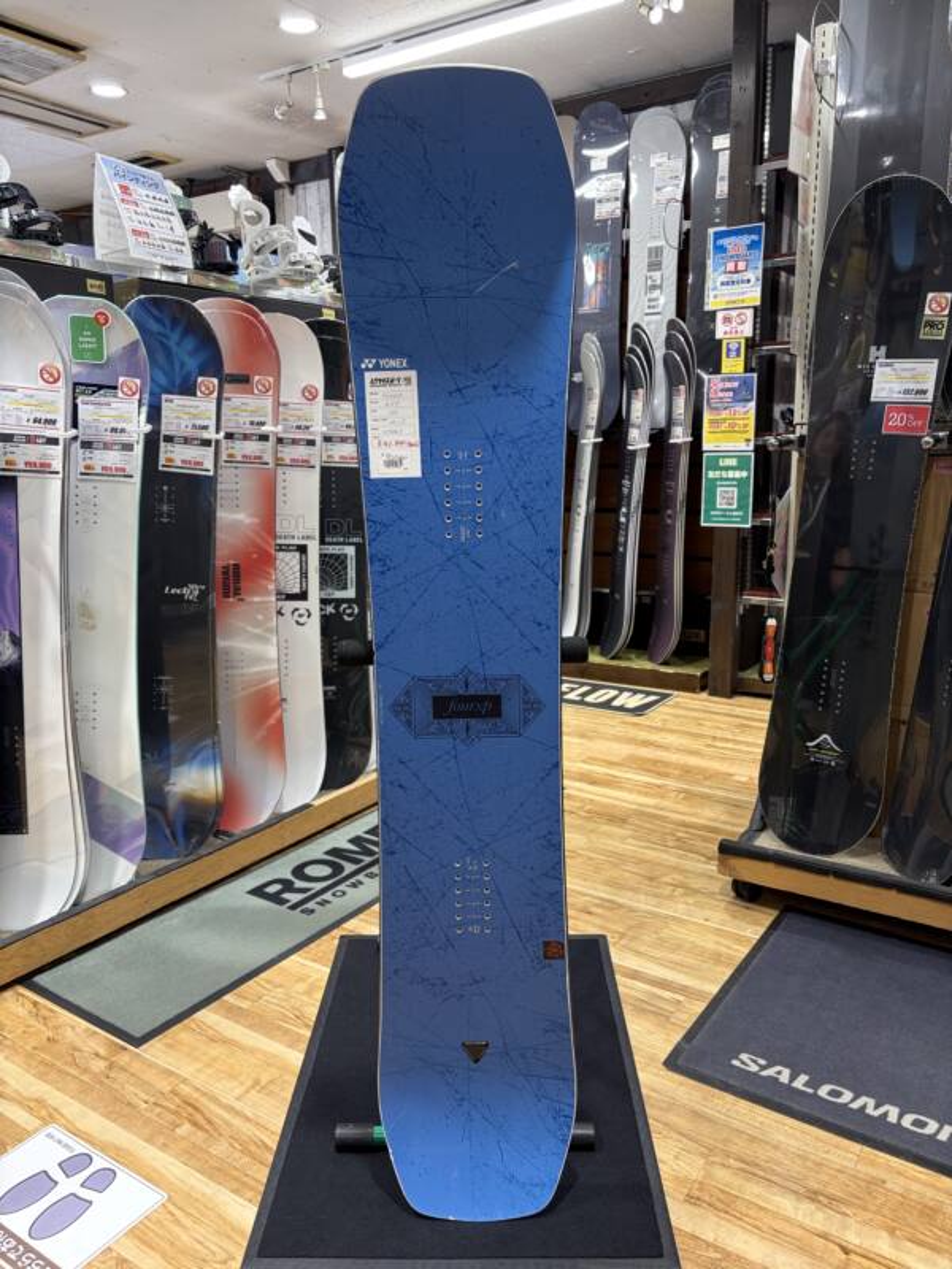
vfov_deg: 67.3
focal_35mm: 26
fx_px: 953
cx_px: 476
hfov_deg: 53.1
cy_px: 634
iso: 64
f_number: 1.6
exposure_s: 1/100
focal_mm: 5.96
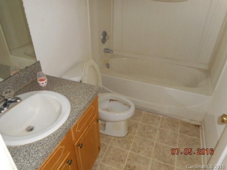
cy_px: 85
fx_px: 164
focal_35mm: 25
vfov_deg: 54.9
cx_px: 114
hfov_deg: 69.4
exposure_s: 1/25
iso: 200
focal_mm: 4.5
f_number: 3.7
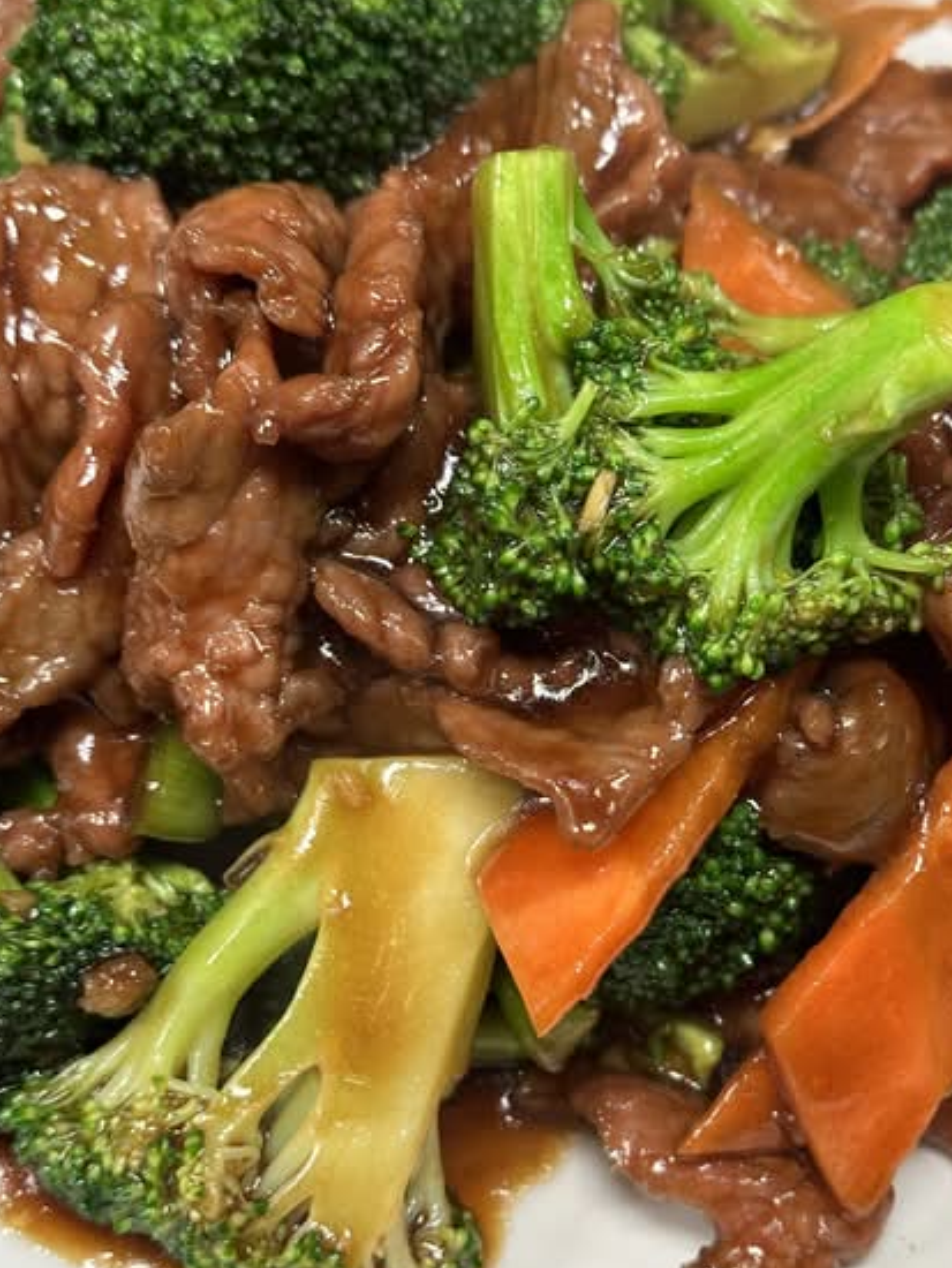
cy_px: 702
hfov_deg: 22.9
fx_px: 2345
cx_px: 618
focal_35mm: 64
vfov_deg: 30.2
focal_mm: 6.86
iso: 400
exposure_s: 1/40
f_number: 1.78
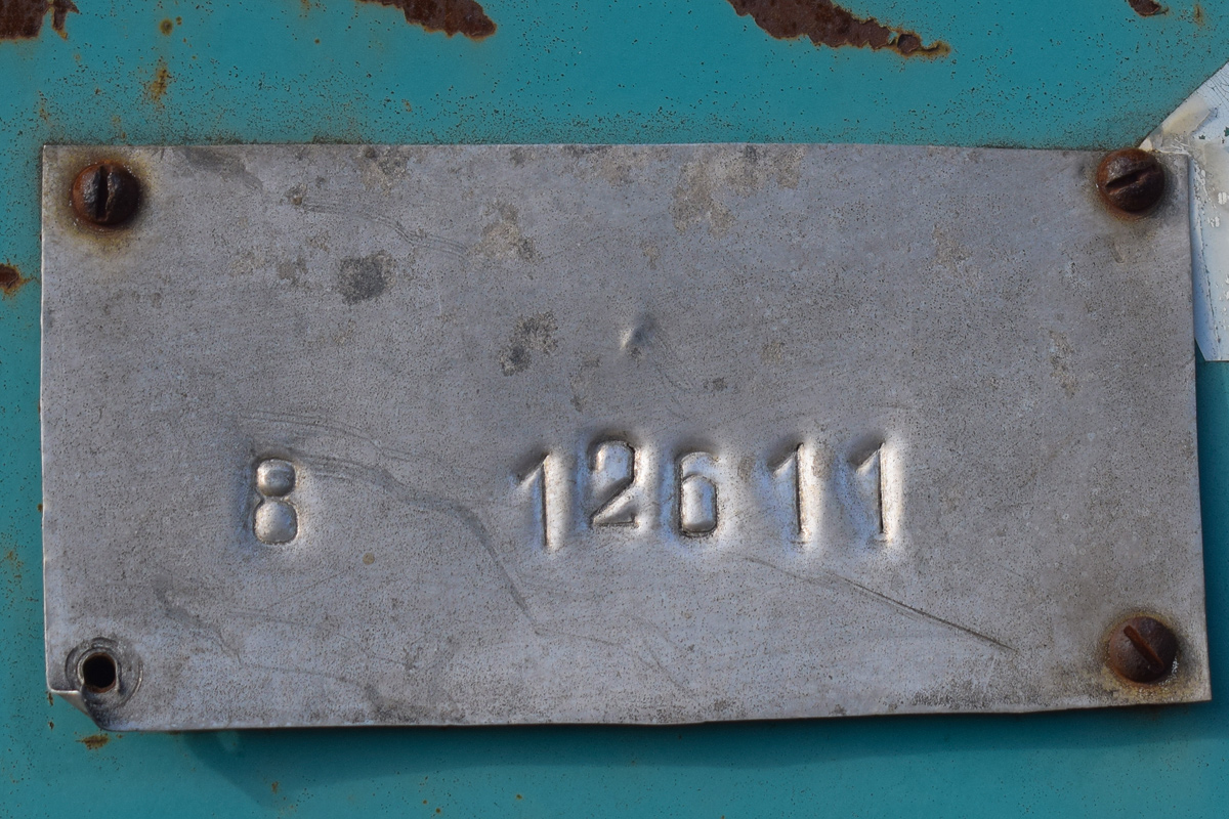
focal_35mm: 82
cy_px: 410
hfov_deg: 24.6
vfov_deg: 16.6
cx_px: 614
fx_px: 2816
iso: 200
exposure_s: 1/500
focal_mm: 55
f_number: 6.3
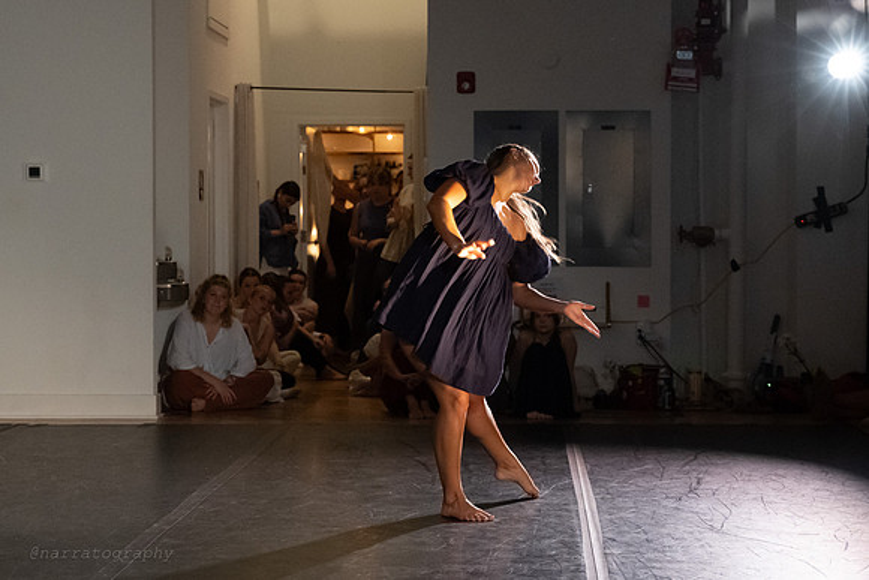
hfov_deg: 23.7
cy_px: 267
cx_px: 504
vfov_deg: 16.0
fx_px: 2067
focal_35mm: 86
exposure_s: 1/320
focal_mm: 63
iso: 6400
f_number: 4
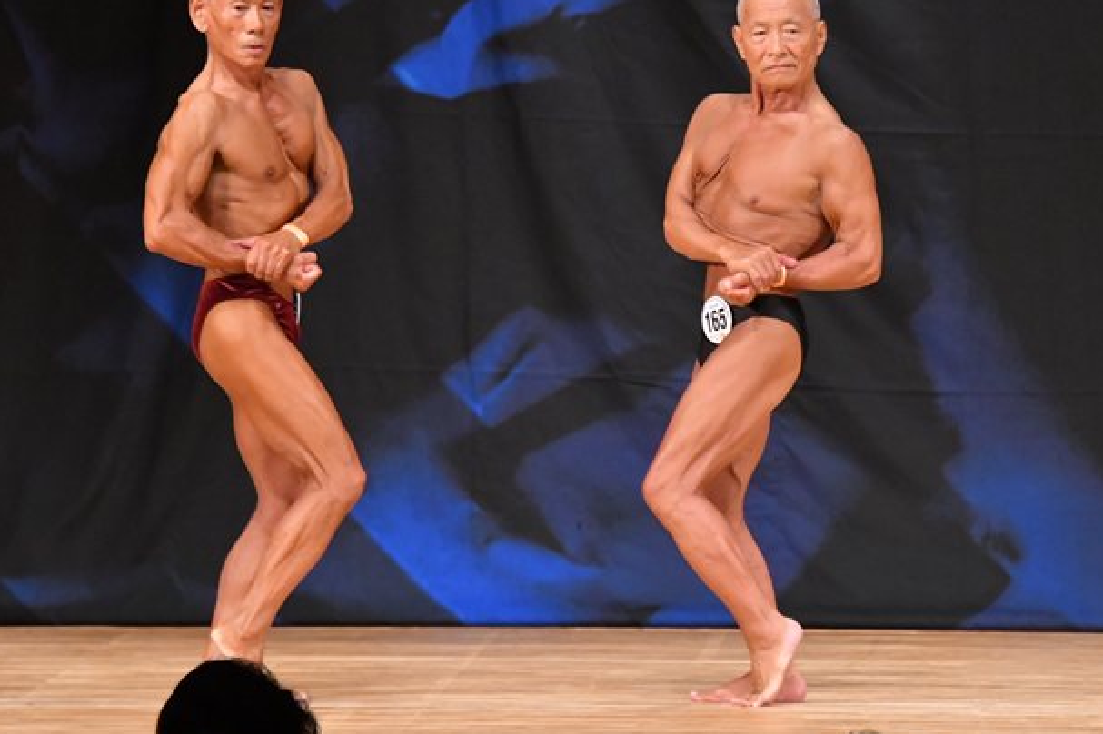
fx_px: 11146
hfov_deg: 5.7
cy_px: 289
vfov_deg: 3.8
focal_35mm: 364
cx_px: 668
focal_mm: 190
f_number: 5.6
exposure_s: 1/400
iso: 6400
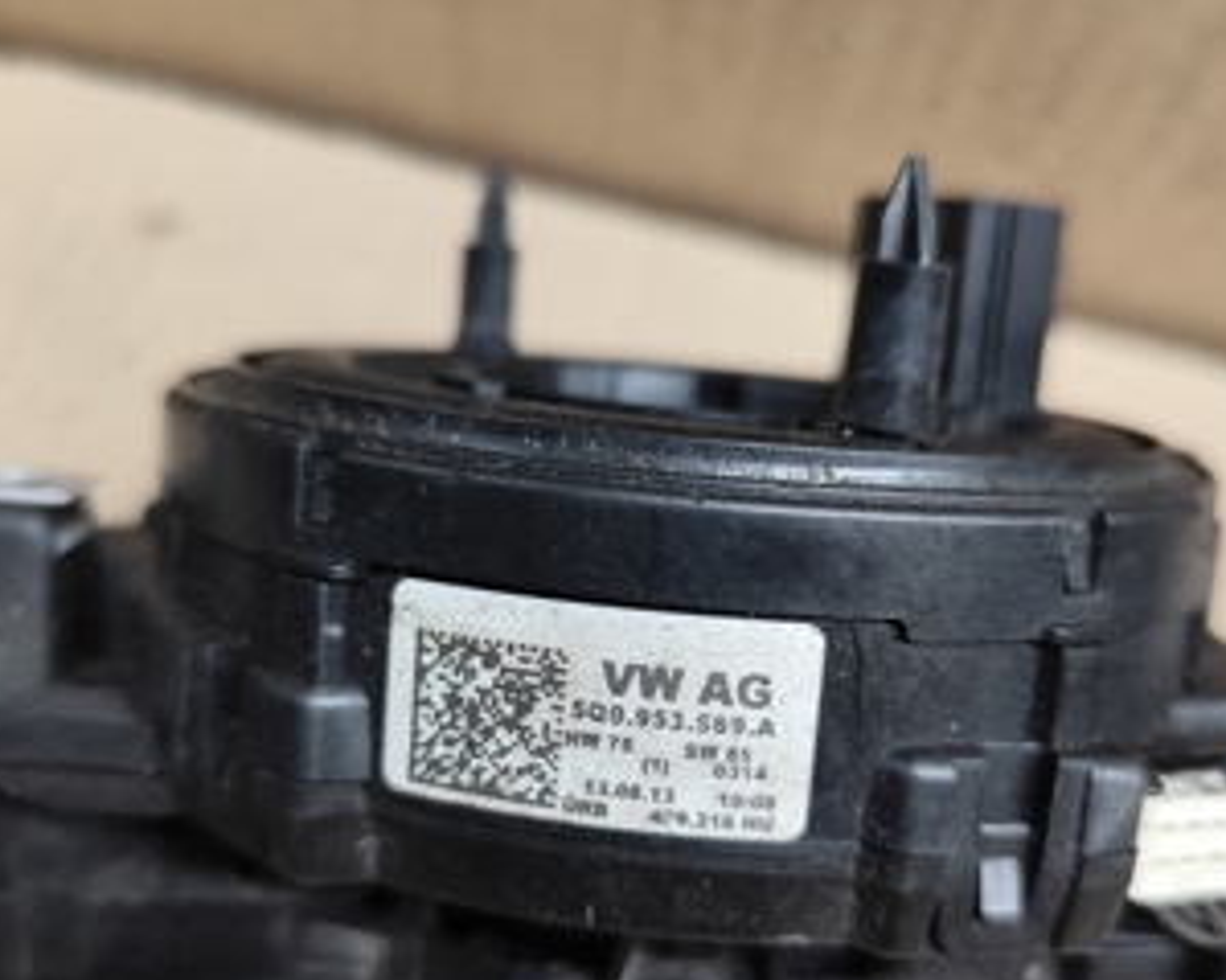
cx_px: 640
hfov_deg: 50.3
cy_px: 578
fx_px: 1306
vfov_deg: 41.0
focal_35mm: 36
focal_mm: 6.19
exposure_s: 1/100
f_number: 1.65
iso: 400
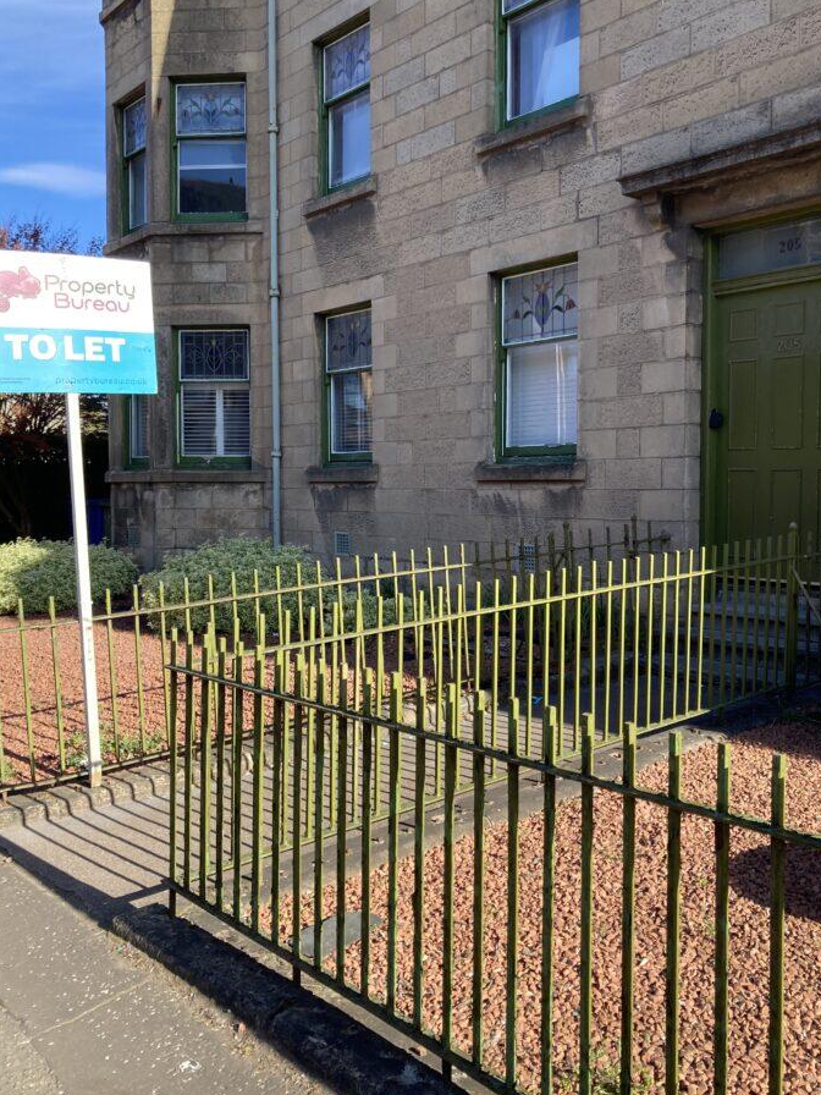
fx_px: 1012
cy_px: 523
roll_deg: +0.9
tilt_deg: -0.2
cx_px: 406
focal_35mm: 32
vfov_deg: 56.8
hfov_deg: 44.2
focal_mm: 3.99
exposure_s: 1/510
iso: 20
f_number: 1.8
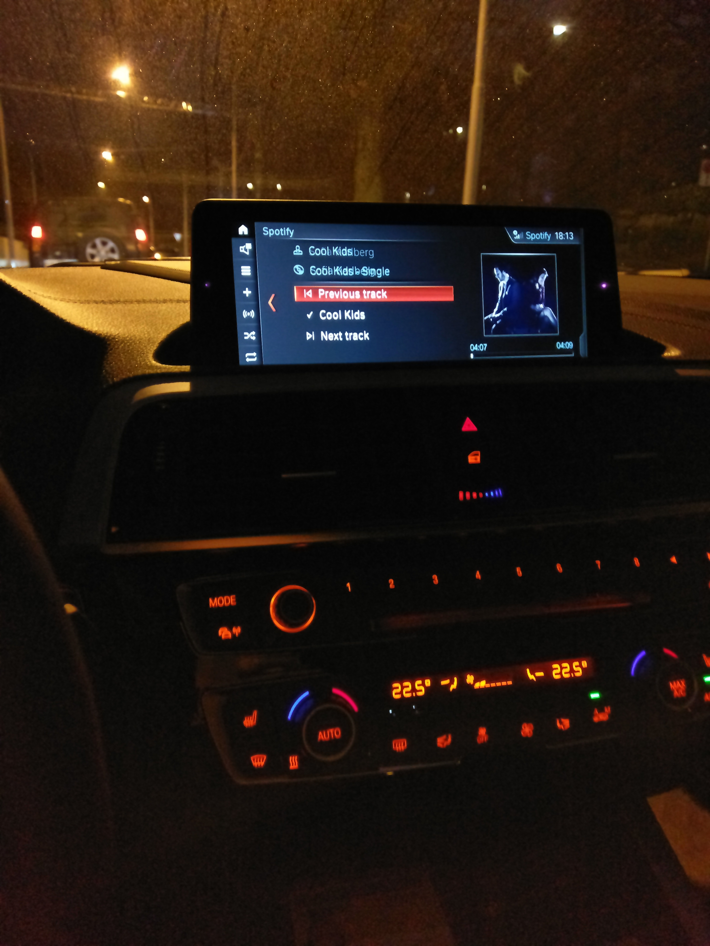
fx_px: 711
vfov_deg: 67.3
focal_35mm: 26
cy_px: 473
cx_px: 355
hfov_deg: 53.1
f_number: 1.8
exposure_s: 1/13
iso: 640
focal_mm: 4.58
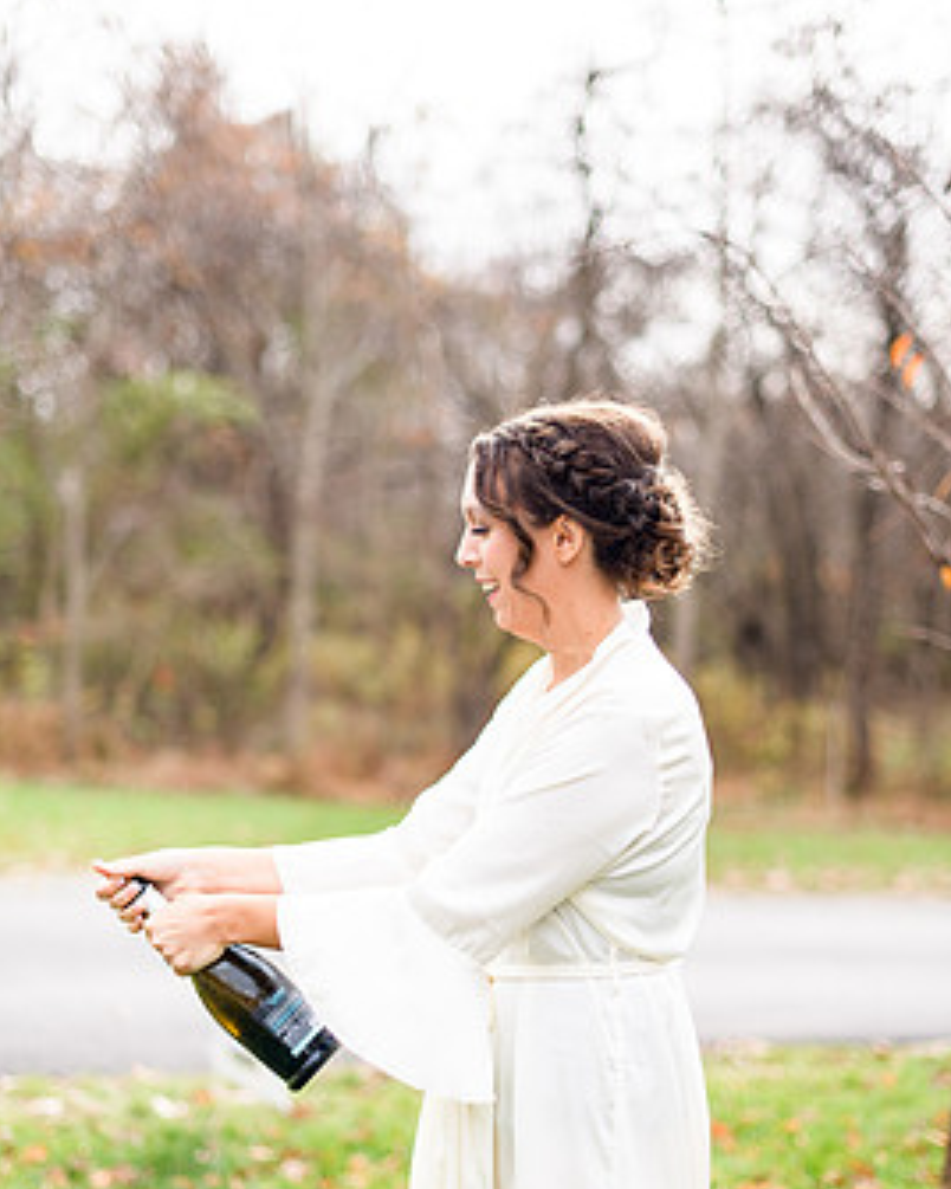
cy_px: 752
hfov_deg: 24.2
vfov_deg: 29.9
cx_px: 465
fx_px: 2216
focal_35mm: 63
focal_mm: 50
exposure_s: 1/2000
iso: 400
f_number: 1.8
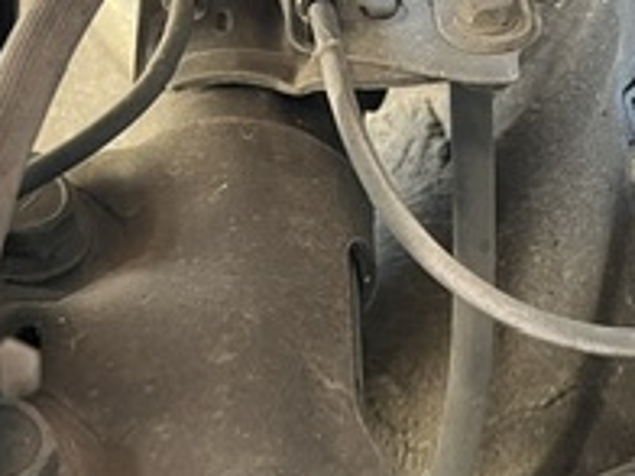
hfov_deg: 23.0
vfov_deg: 17.3
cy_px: 330
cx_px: 356
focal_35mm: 85
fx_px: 1559
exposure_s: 1/60
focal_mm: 5.1
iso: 320
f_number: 1.6
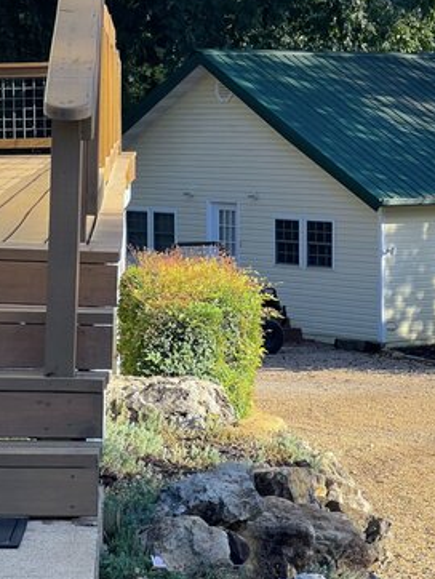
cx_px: 142
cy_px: 130
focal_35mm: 136
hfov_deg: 10.9
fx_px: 2276
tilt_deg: +0.5
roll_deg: +0.2
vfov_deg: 14.4
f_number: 2.8
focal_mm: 9
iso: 32
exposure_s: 1/362
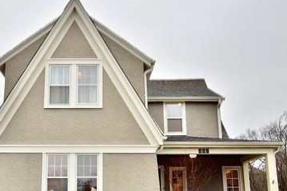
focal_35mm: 46
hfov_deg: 42.4
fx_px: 366
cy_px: 137
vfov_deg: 28.9
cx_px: 102
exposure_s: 1/100
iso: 400
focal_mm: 17
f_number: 5.3
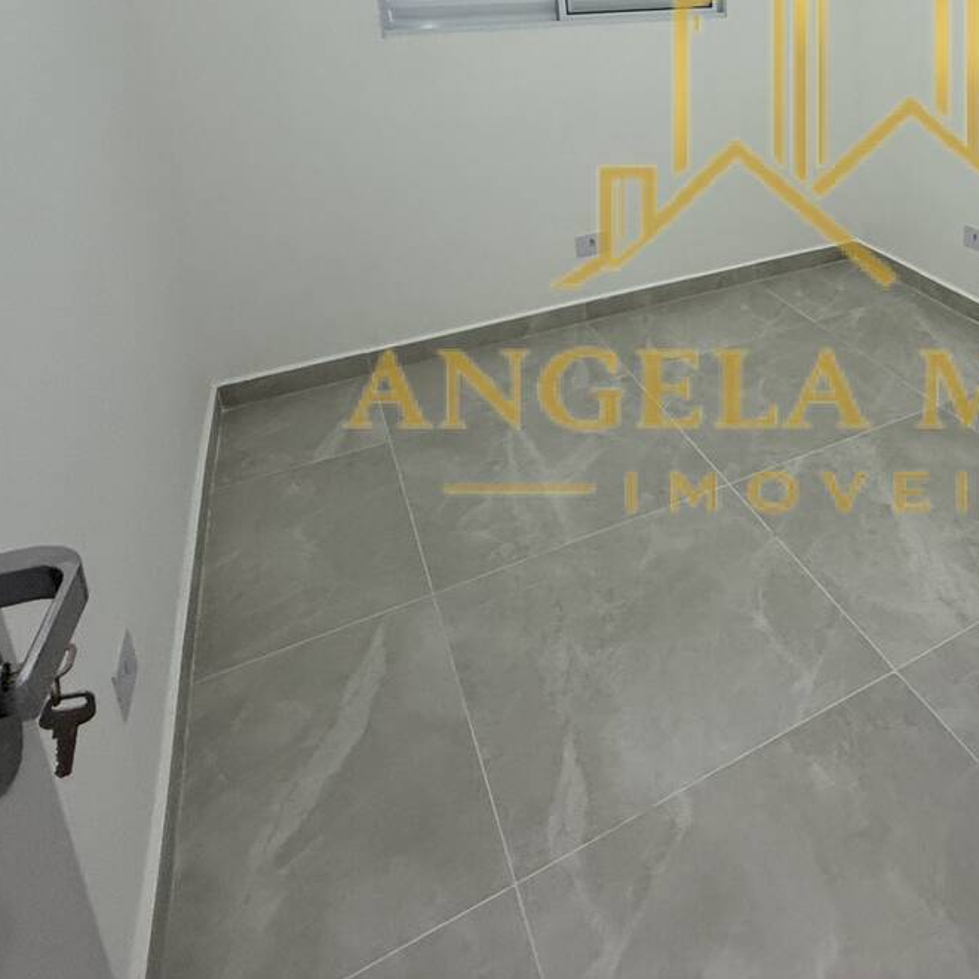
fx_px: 864
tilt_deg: -16.6
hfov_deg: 53.5
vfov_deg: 54.6
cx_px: 835
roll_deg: -0.4
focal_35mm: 27
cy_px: 181
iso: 160
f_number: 2.2
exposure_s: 1/99
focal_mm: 2.22
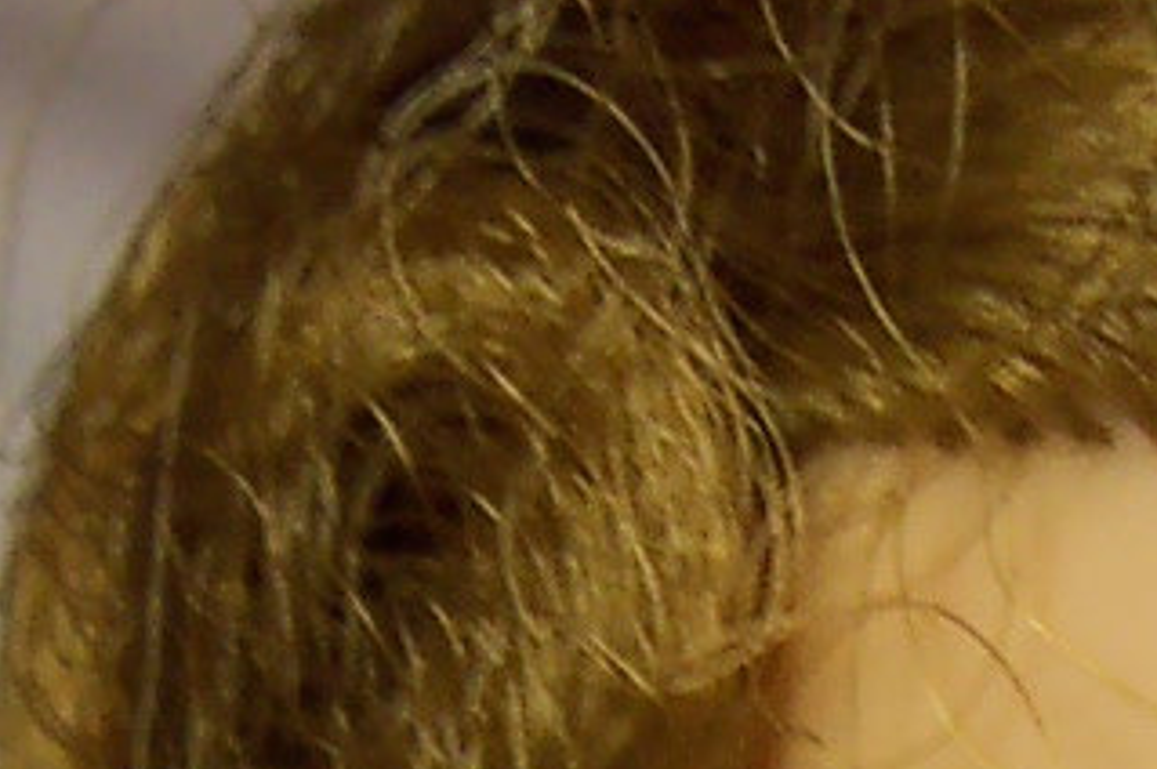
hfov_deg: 10.2
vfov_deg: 6.7
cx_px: 1084
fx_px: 6421
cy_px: 1480
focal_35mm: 200
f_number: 2.8
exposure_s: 1/60
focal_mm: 5.6
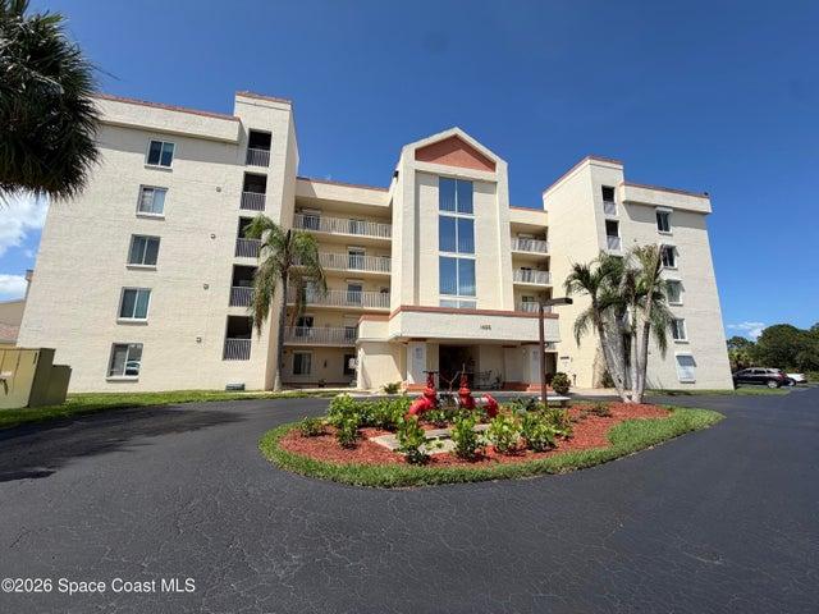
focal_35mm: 14
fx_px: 331
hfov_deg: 102.1
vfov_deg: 85.7
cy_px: 307
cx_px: 410
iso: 20
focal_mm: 2.22
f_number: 2.2
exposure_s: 1/1001
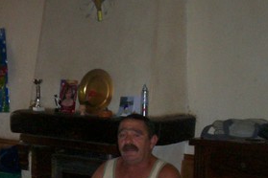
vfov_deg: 14.4
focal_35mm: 94
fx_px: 700
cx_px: 40
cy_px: 167
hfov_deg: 21.3
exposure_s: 1/64
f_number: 4.5
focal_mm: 5.9
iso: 140
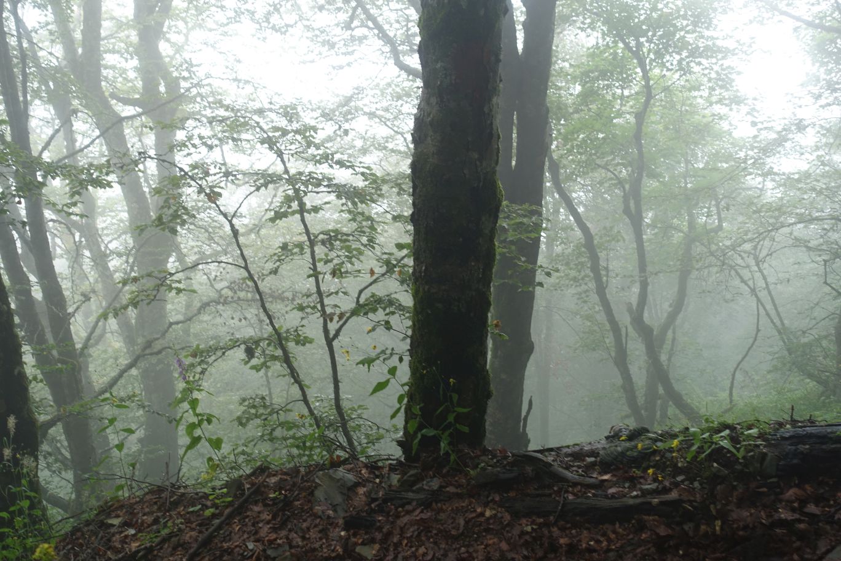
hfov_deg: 47.4
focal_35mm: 41
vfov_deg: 32.6
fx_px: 958
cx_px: 420
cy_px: 280
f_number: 3.2
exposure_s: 1/80
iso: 125
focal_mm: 14.9
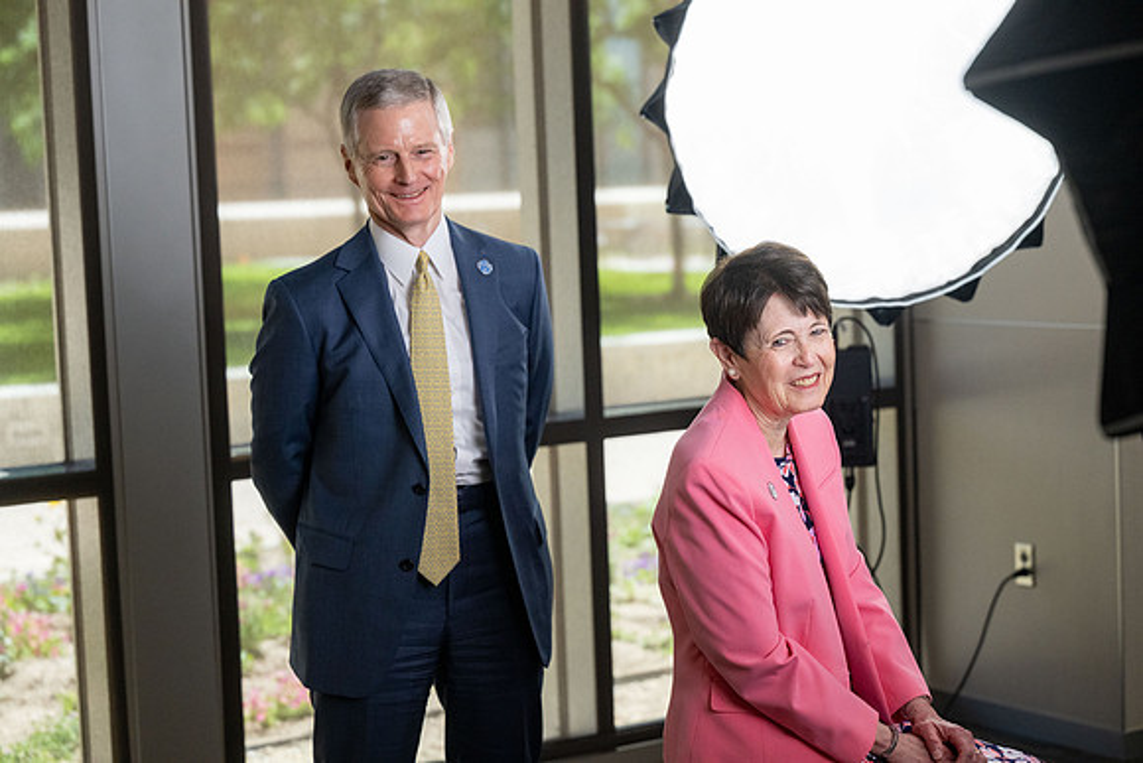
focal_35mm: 73
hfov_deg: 27.7
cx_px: 572
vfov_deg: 18.7
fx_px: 2318
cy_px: 382
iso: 2000
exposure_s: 1/400
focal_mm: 73
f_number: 4
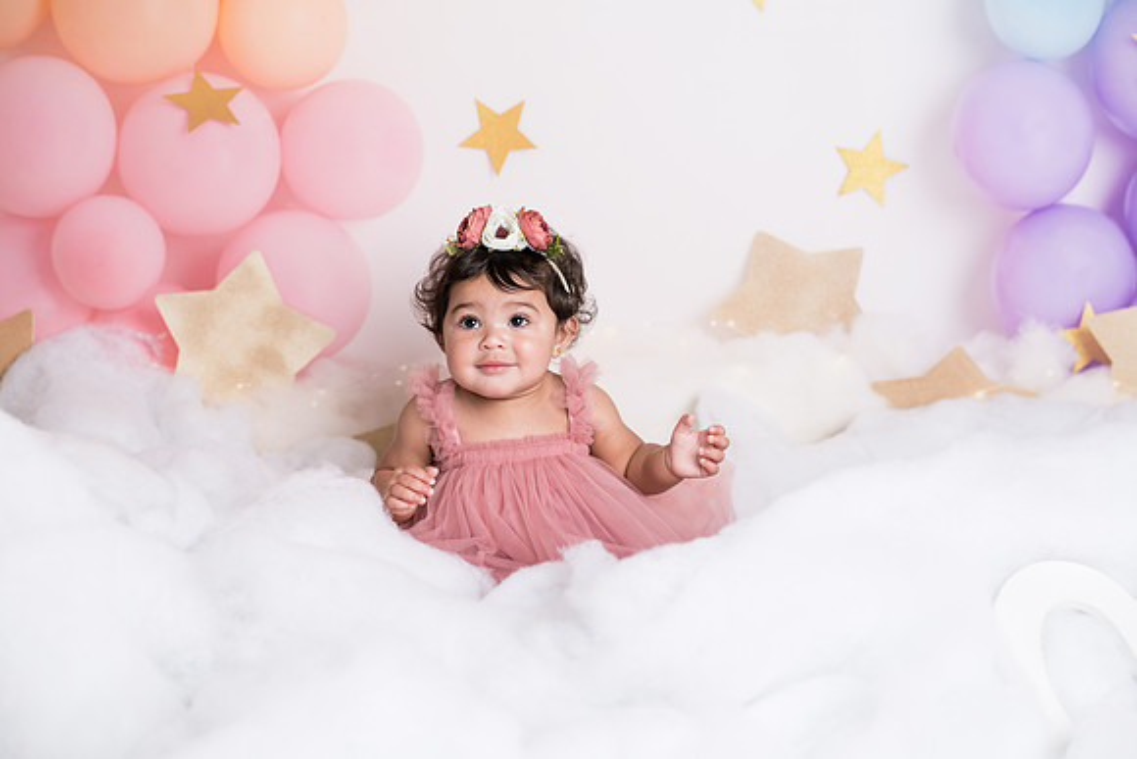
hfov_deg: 39.6
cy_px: 380
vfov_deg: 27.0
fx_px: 1579
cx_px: 568
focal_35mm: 50
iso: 200
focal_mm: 50
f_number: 3.5
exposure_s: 1/200
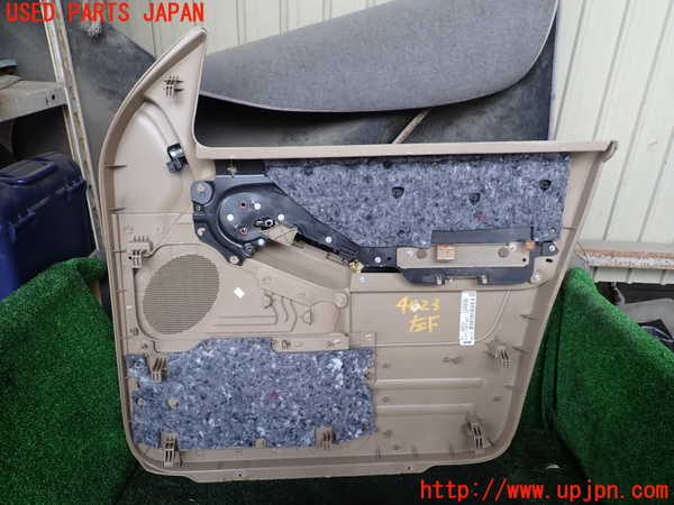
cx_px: 337
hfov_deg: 69.4
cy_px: 252
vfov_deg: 54.9
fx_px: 487
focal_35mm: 25
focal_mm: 4.5
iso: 100
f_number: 2.8
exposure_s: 1/160
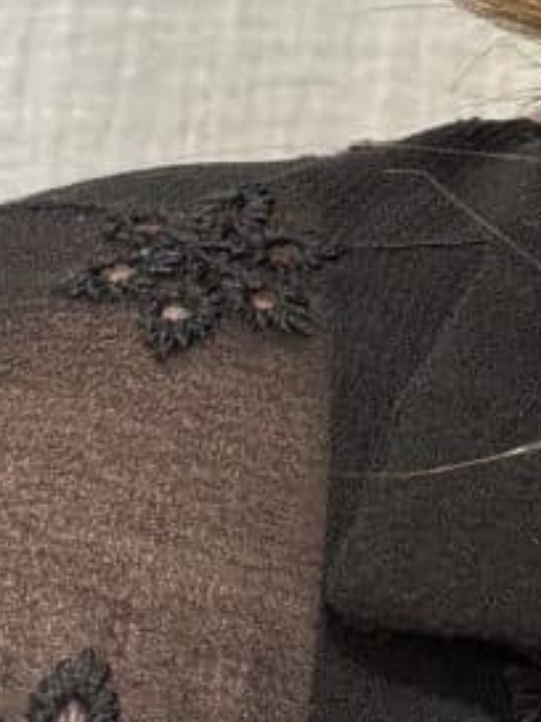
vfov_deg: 15.9
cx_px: 984
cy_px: -369
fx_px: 2355
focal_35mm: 113
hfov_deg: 12.0
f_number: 1.9
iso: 125
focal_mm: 2.69
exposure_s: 1/50
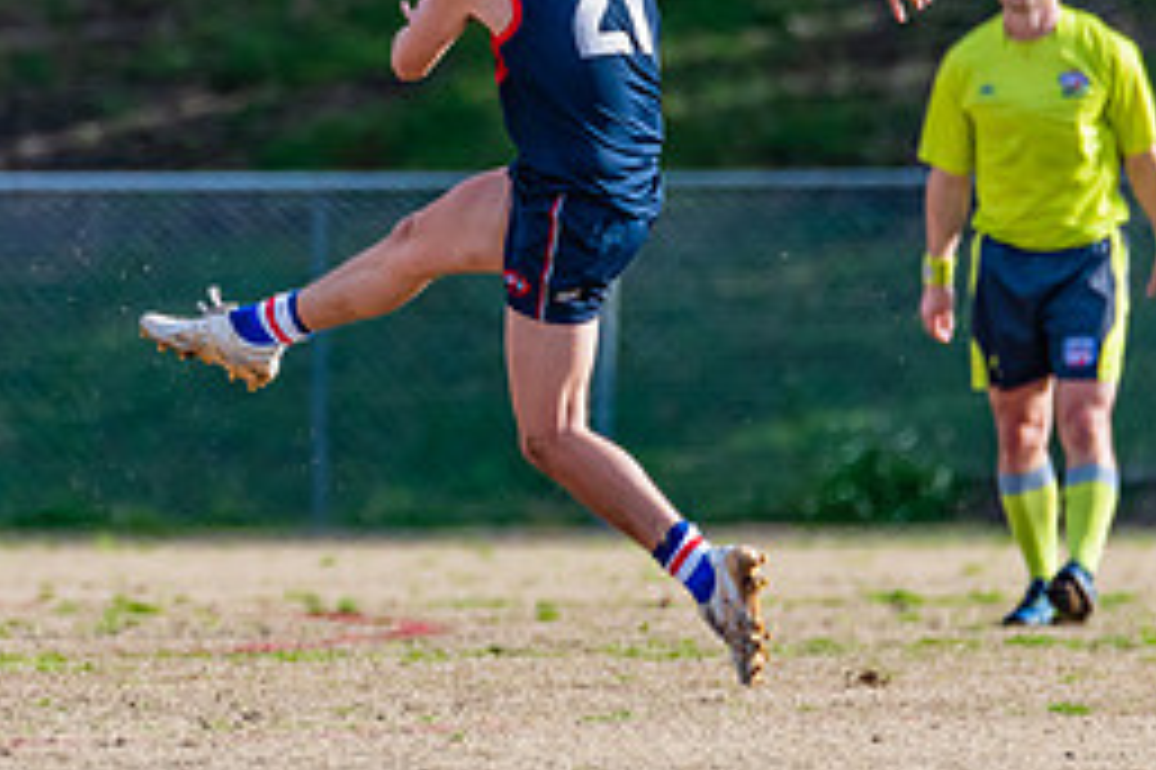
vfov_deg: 0.9
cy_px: 193
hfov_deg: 1.3
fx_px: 51247
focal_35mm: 1597
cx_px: 332
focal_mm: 600
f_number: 6.3
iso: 800
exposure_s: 1/1600
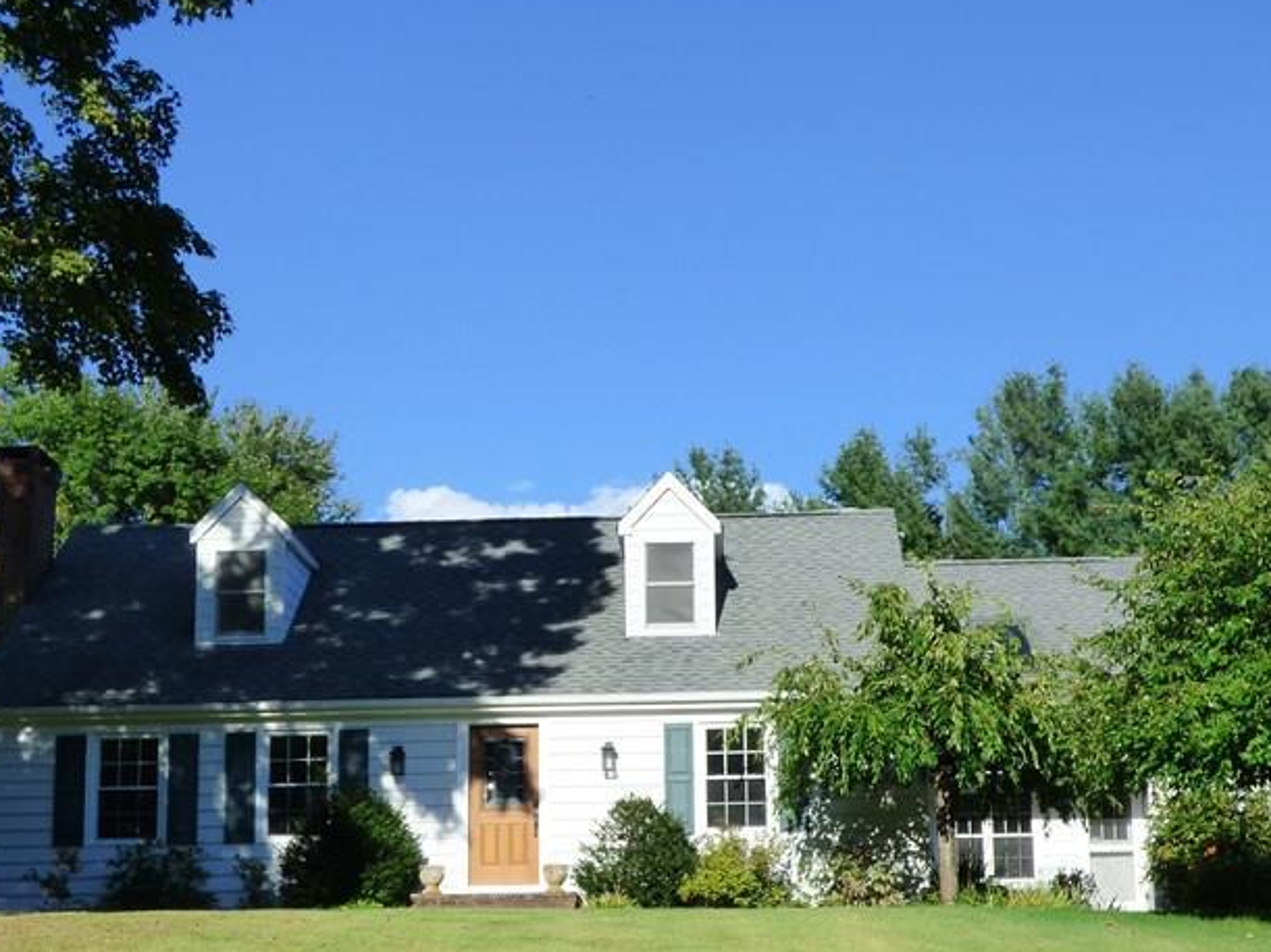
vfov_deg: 25.4
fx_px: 2092
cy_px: 705
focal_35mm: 57
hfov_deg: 33.8
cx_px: 672
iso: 200
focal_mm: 5.97
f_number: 4.5
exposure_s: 1/800
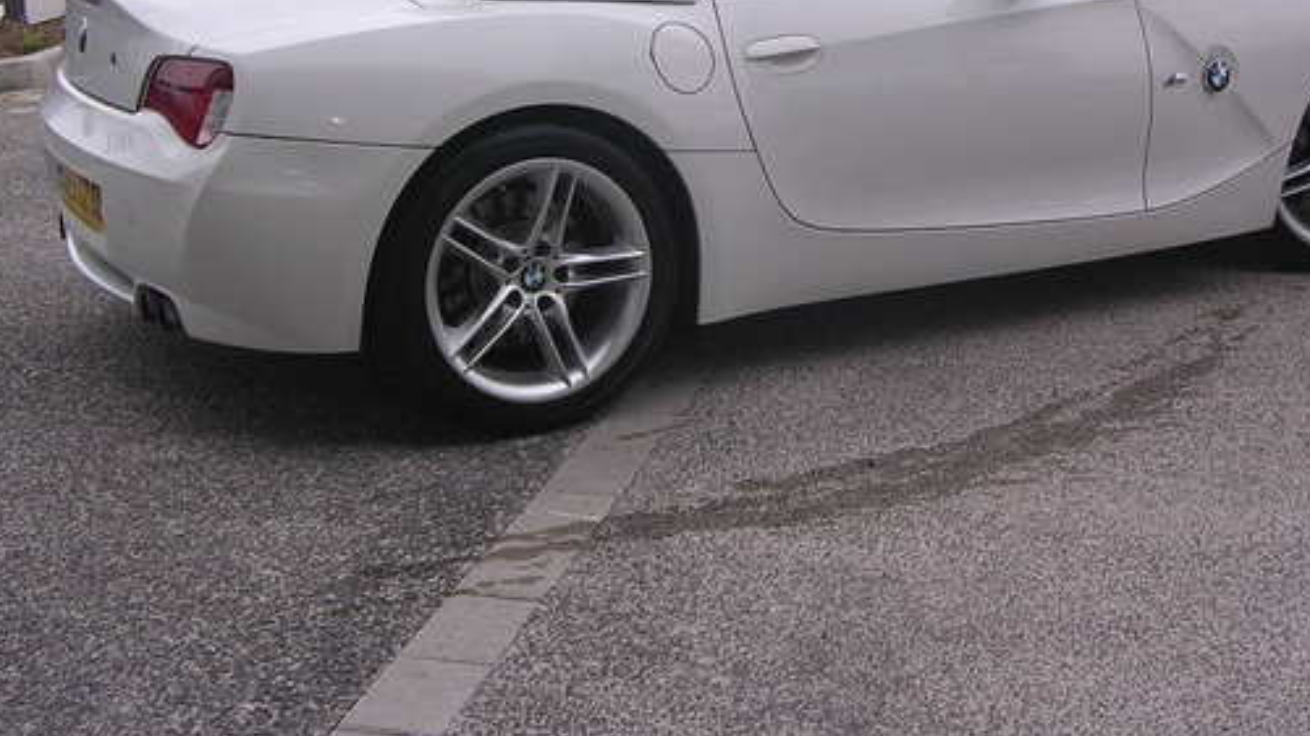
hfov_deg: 39.0
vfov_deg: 22.4
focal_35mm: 53
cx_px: 778
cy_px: 178
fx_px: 1841
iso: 100
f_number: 2.8
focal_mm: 5.8
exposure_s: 1/132
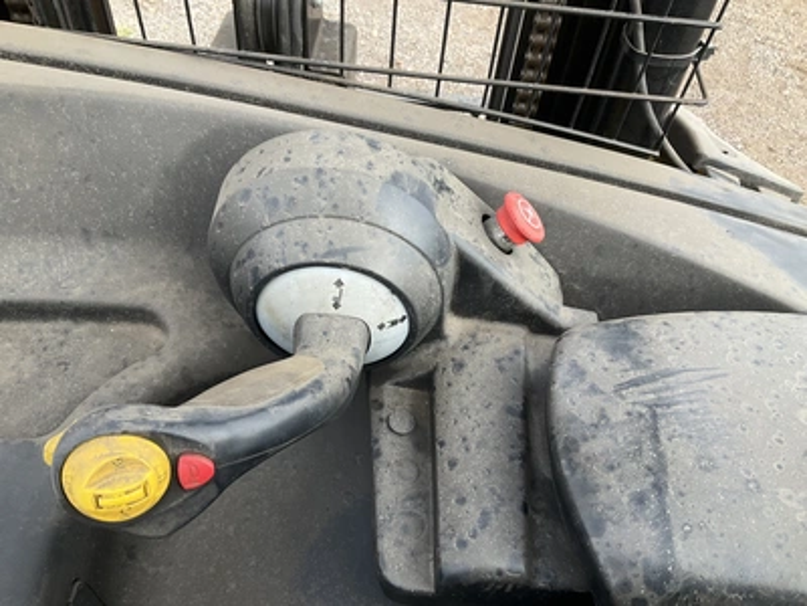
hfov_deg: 61.7
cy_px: 303
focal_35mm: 29
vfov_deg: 48.2
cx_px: 404
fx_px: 676
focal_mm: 3
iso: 20
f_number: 1.8
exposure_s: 1/151
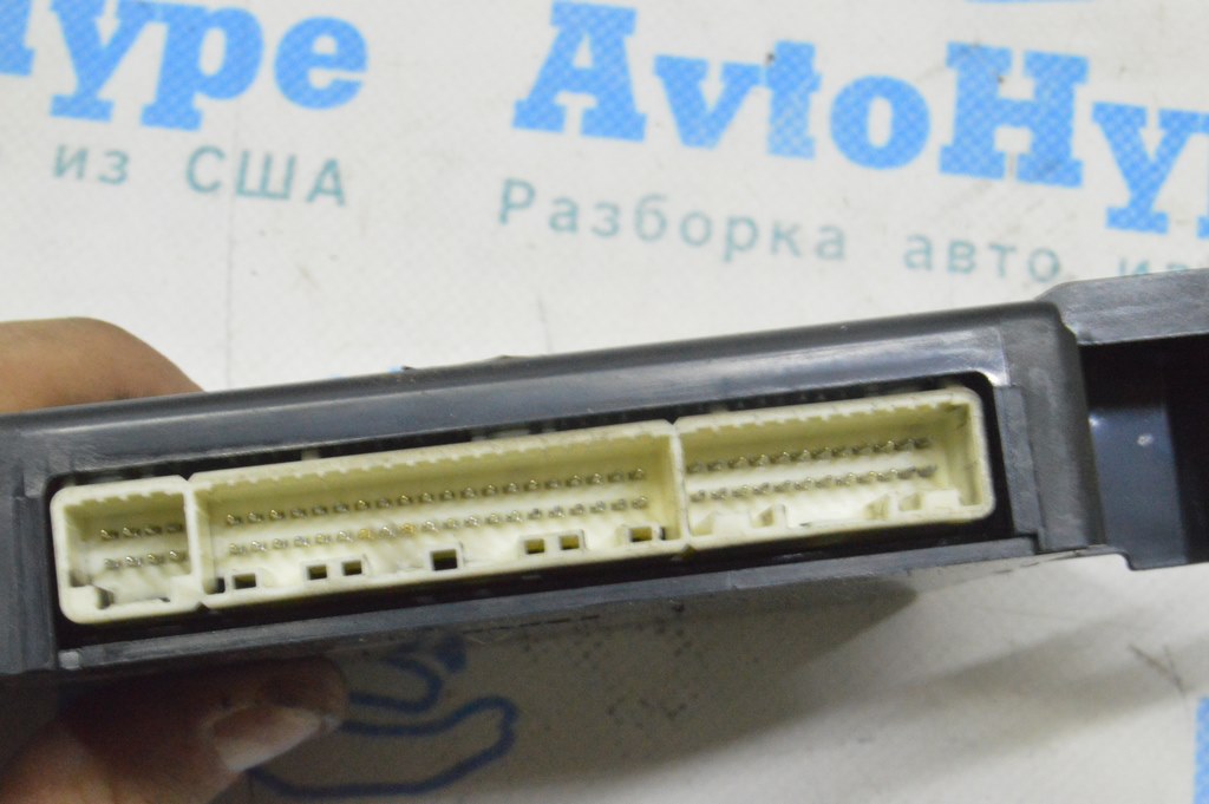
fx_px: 2768
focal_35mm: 82
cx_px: 604
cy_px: 402
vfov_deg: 16.5
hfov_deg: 24.6
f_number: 20
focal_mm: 55
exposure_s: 1/15
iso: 6400
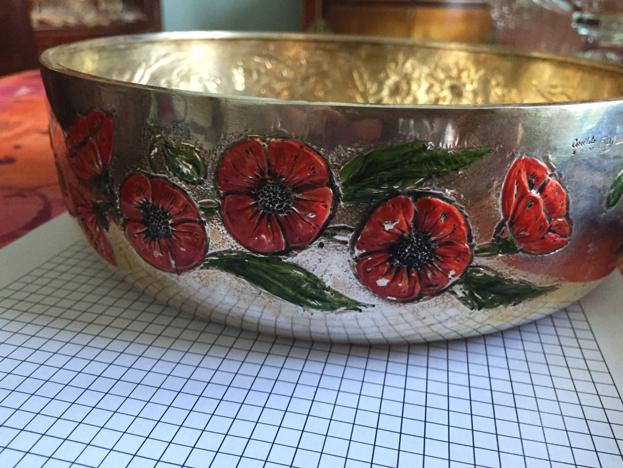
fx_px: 522
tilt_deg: -23.5
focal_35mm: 29
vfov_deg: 48.2
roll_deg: -3.3
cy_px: 234
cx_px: 312
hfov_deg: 61.7
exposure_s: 1/30
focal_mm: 4.15
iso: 160
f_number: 2.2
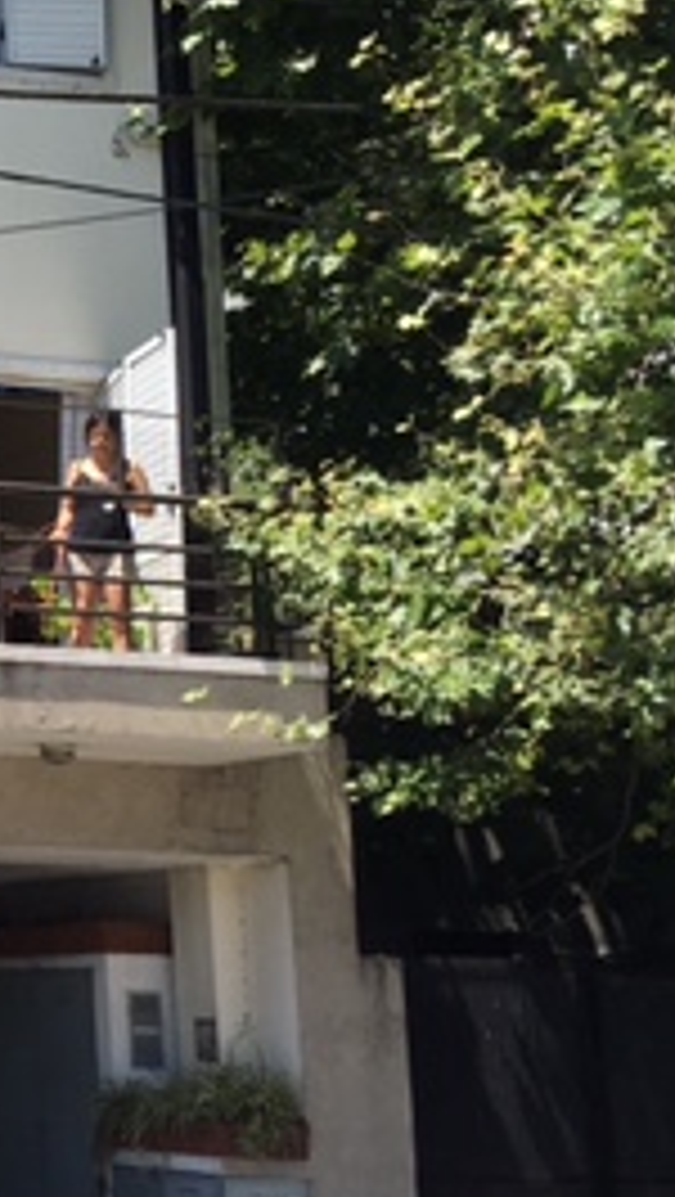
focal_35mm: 76
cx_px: -608
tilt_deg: +13.0
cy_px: 468
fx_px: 2414
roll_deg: +0.1
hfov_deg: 13.9
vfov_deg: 27.8
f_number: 2.2
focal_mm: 4.15
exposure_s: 1/836
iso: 25
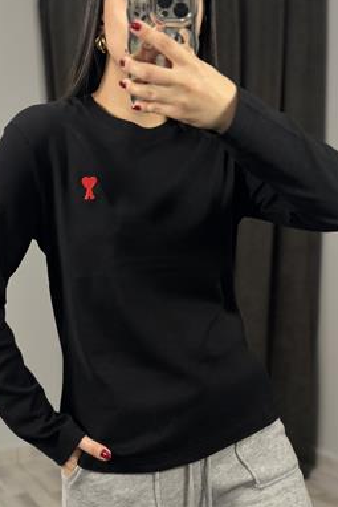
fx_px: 760
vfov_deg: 36.9
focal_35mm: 54
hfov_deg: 25.1
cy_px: 265
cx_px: 150
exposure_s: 1/100
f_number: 1.78
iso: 80
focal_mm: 6.86
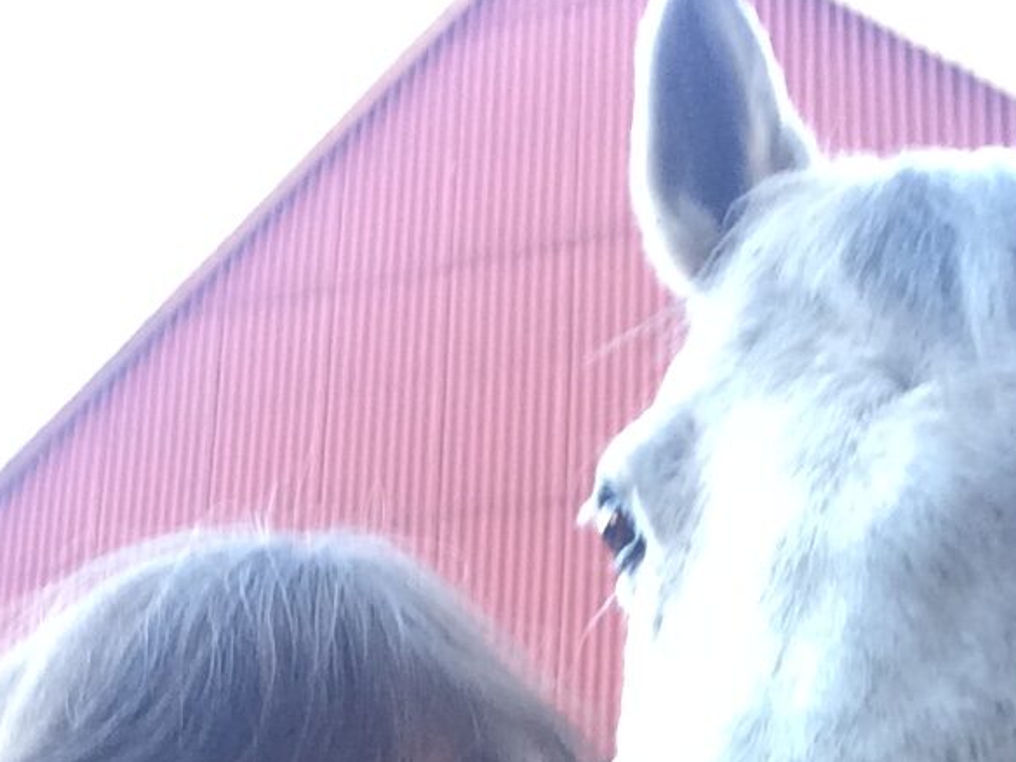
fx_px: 1996
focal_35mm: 68
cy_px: 854
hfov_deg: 28.5
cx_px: 565
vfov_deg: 20.5
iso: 80
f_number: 2.4
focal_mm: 2.15
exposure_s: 1/33
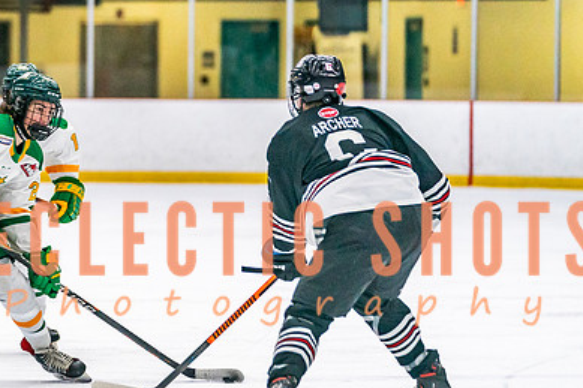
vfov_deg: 4.4
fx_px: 5034
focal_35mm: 311
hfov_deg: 6.6
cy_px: 187
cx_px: 67
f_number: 2.8
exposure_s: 1/1250
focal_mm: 147
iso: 3200
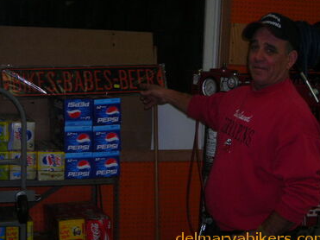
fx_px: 767
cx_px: 158
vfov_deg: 17.8
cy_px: 117
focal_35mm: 83
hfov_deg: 23.6
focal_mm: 12.7
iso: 86
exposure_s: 1/60.1
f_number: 4.2
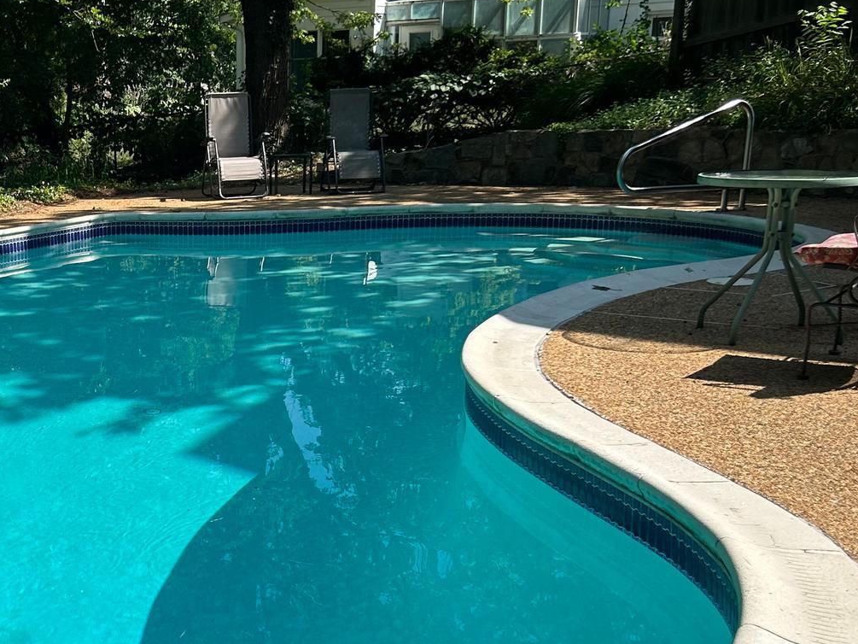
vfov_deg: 27.3
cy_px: 440
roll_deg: +3.0
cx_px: 79
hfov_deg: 34.1
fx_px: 1314
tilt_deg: -15.4
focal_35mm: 53
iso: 50
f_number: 1.5
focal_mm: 5.7
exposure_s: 1/3704
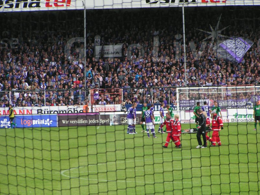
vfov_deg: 6.6
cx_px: 130
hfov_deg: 8.8
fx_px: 1697
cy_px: 98
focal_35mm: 226
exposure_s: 1/320
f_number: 4
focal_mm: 34.5
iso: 50
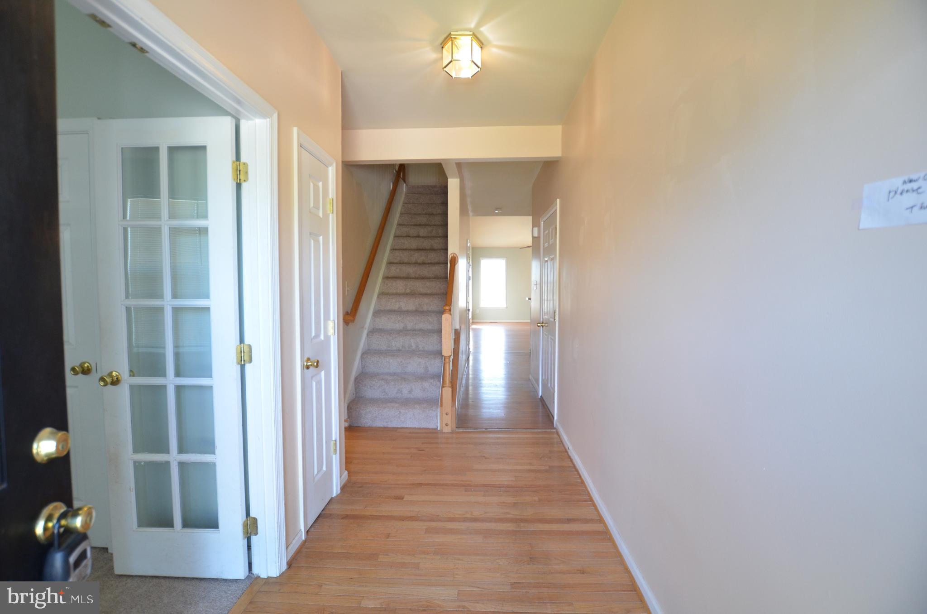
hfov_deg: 100.5
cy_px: 307
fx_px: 385
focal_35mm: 15
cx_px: 464
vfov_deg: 77.1
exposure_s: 1/60
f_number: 4
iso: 640
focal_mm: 10
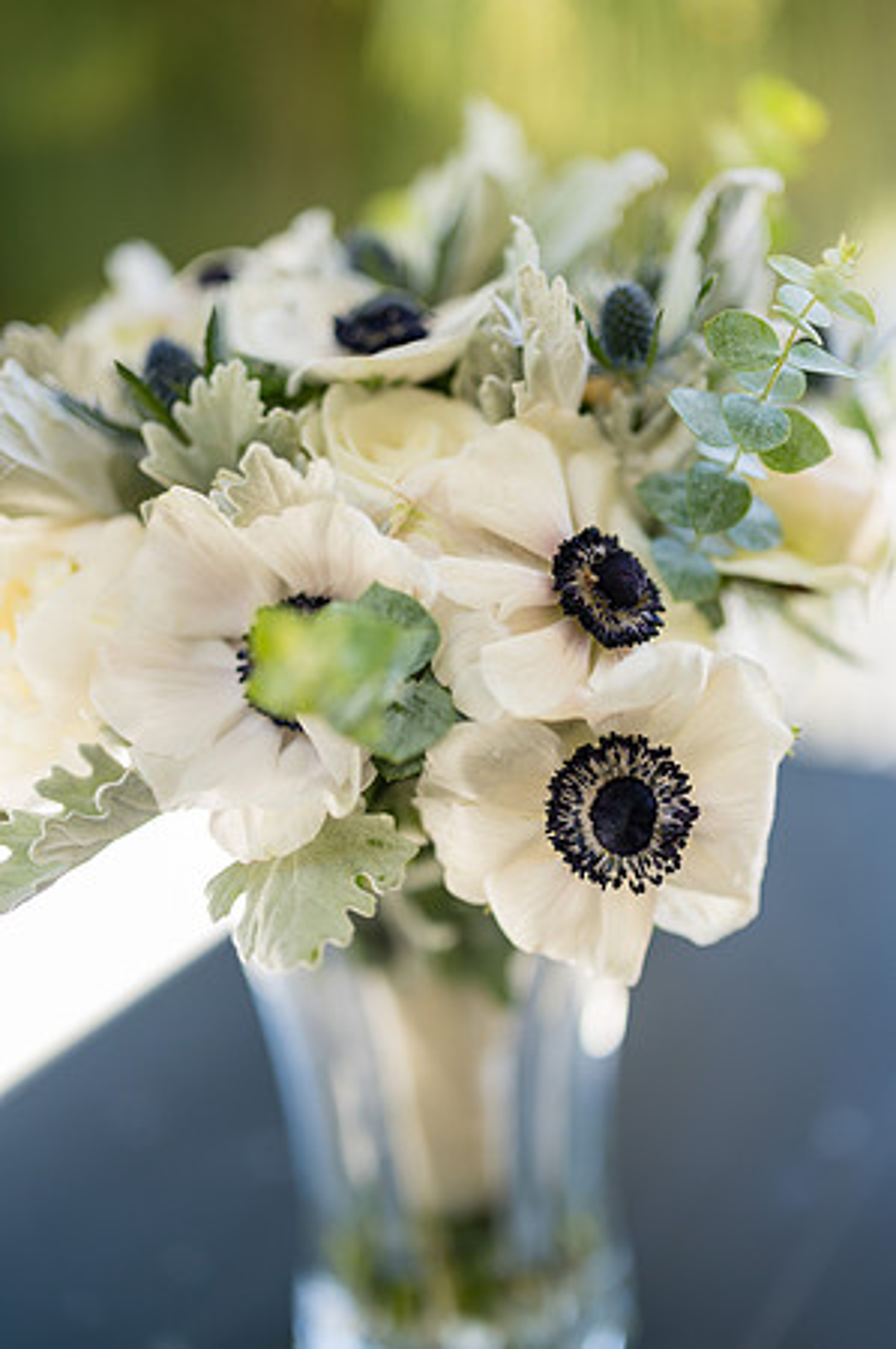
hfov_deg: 26.9
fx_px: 1871
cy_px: 674
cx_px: 448
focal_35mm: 50
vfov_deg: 39.6
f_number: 1.2
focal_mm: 50
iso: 250
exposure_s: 1/1250
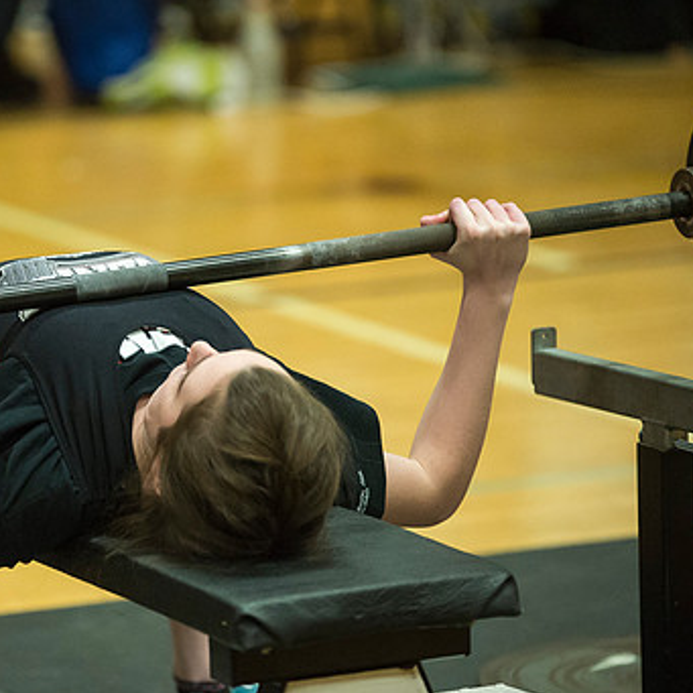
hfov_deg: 7.6
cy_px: 361
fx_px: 5232
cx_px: 126
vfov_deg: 7.6
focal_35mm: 231
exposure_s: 1/640
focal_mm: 160
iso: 6400
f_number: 2.8
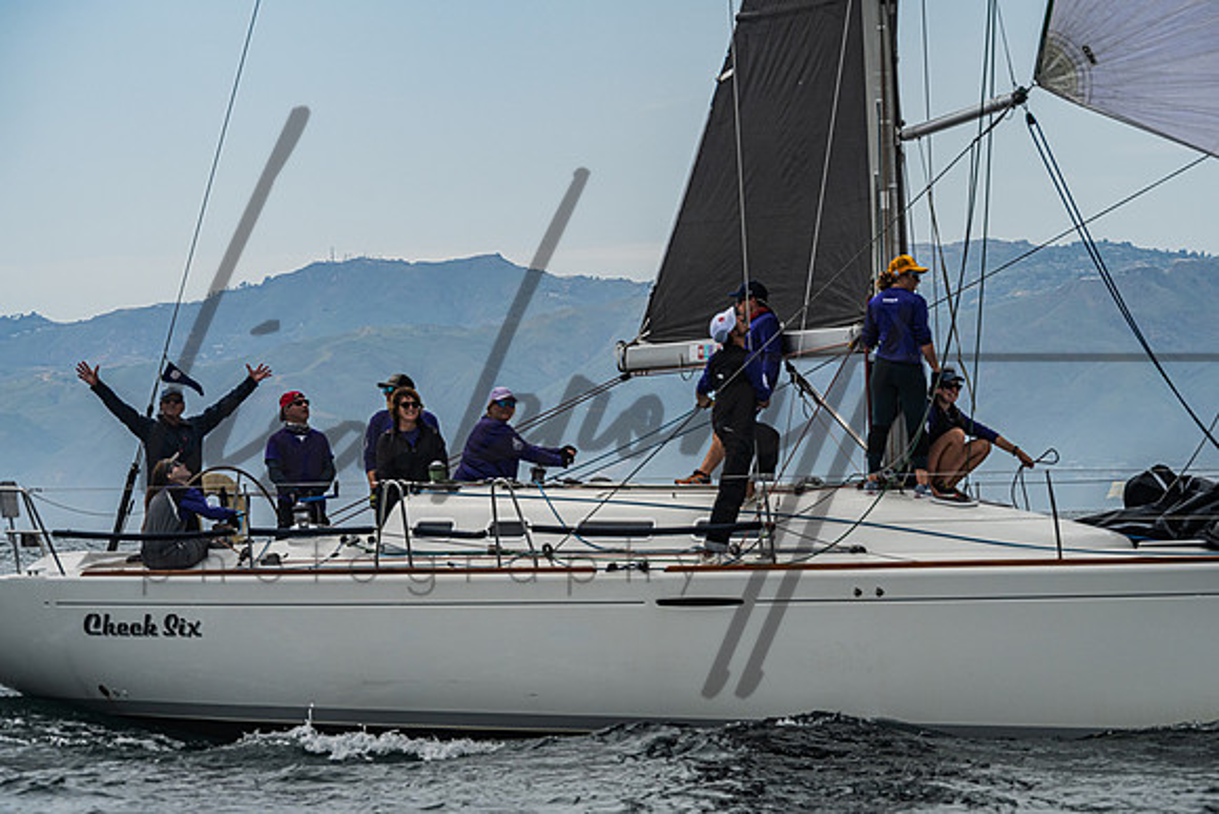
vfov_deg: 8.0
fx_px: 5826
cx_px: 634
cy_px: 467
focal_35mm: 172
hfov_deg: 11.9
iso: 400
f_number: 8
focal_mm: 145
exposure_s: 1/2500
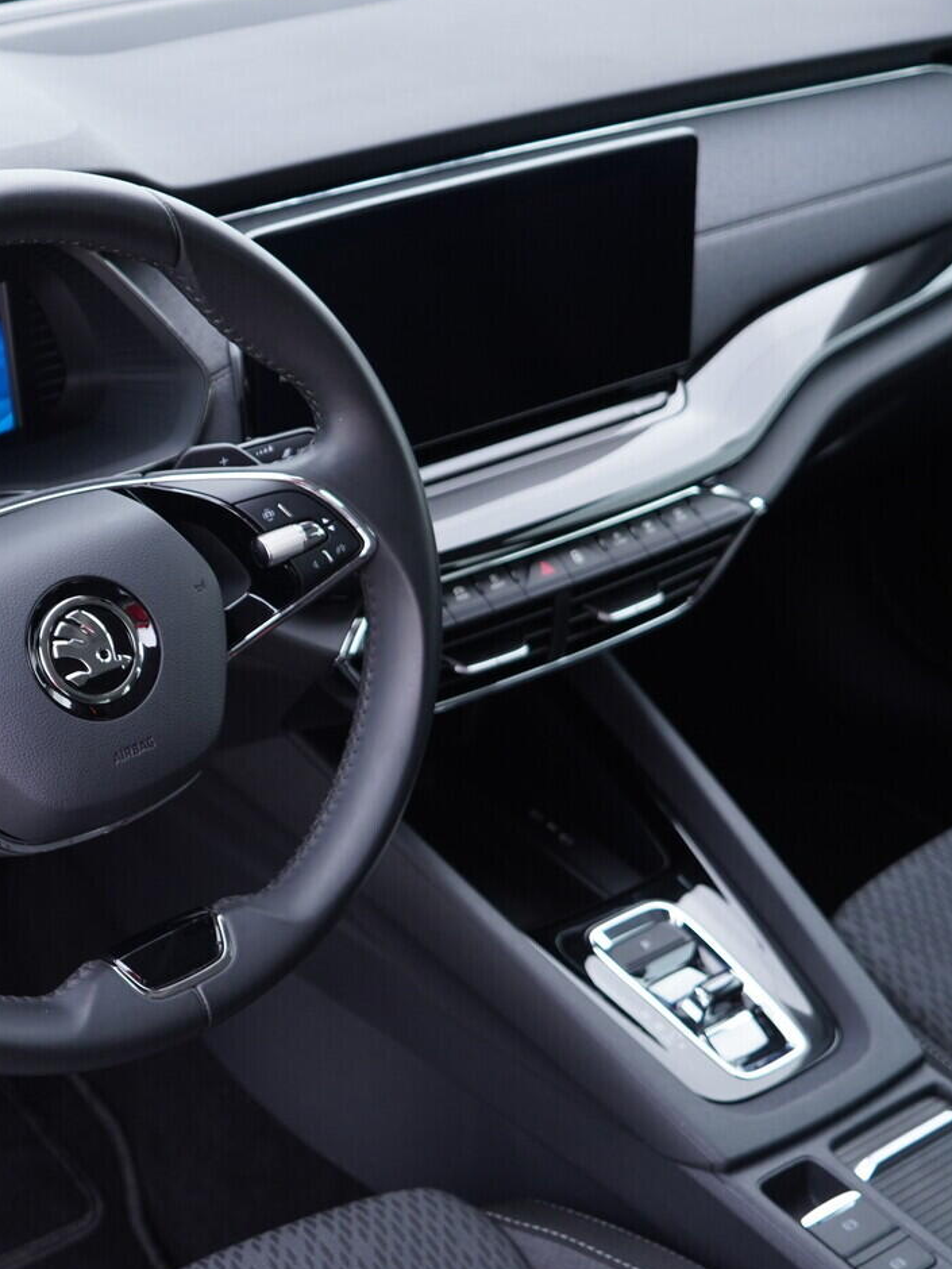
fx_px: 1943
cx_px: 57
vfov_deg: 36.2
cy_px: 639
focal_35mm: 53
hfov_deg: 26.4
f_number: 2.8
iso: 250
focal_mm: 24
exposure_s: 1/40
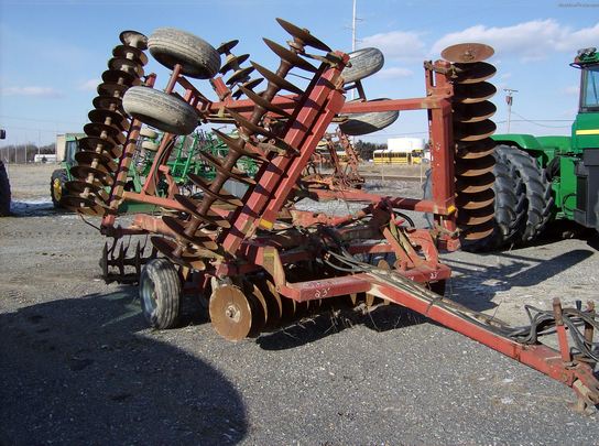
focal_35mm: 36
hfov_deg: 51.5
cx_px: 300
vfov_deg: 39.5
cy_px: 223
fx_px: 621
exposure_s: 1/808
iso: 100
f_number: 4.7
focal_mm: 6
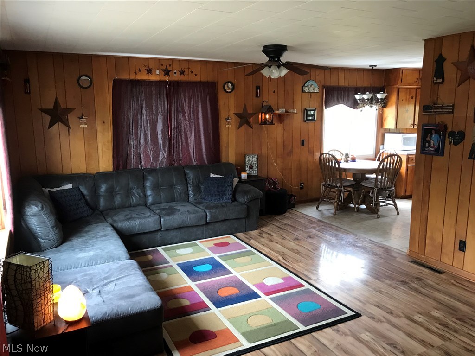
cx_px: 238
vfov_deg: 49.7
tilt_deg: -9.5
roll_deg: +0.2
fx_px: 384
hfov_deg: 63.4
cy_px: 178
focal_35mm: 28
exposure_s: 1/15
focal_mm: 3.99
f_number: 1.8
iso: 40
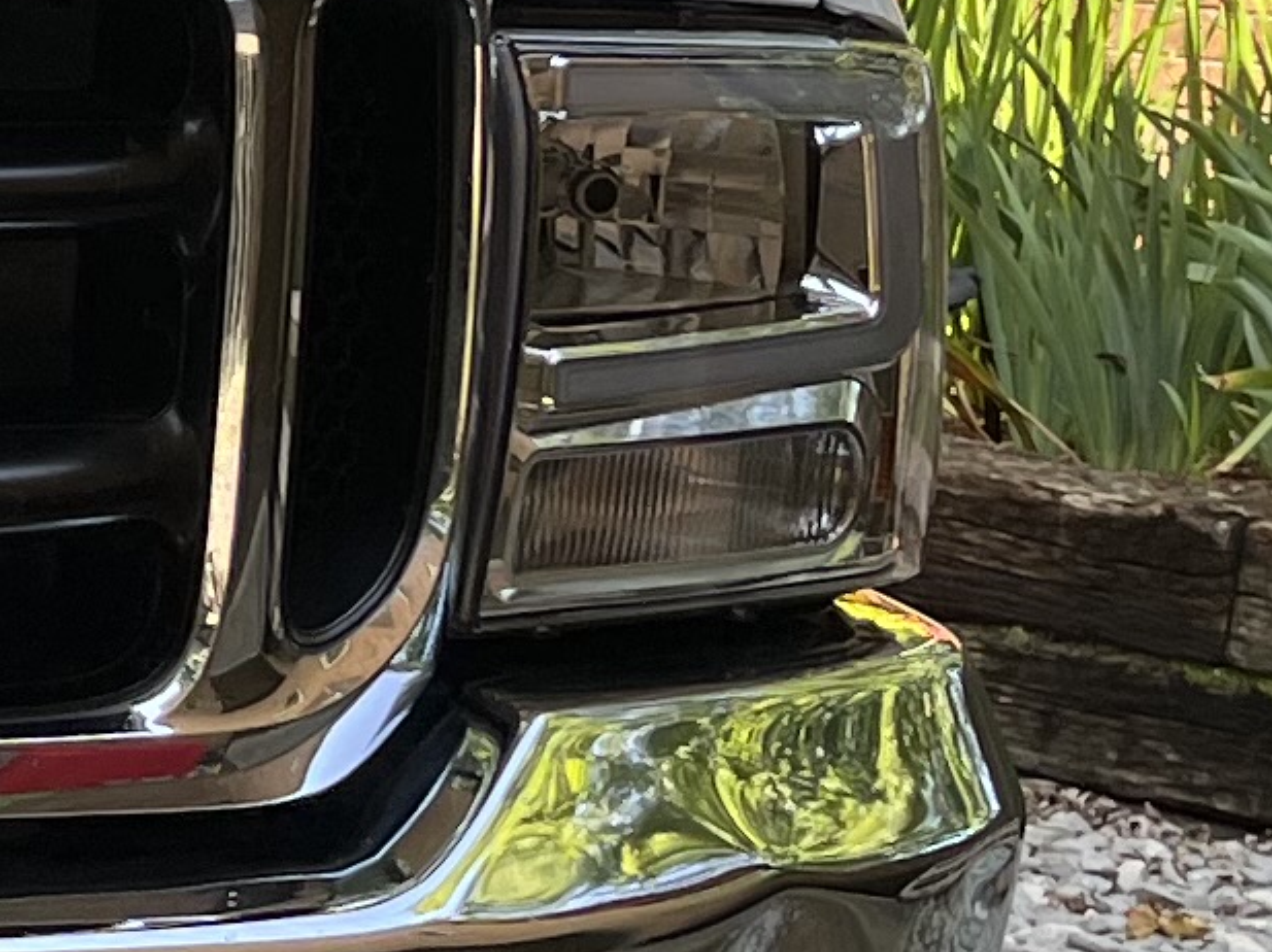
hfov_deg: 10.6
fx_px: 6243
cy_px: 150
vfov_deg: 8.7
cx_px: -1324
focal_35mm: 170
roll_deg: -2.6
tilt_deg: -5.5
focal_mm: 5.1
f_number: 1.6
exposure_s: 1/415
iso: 50
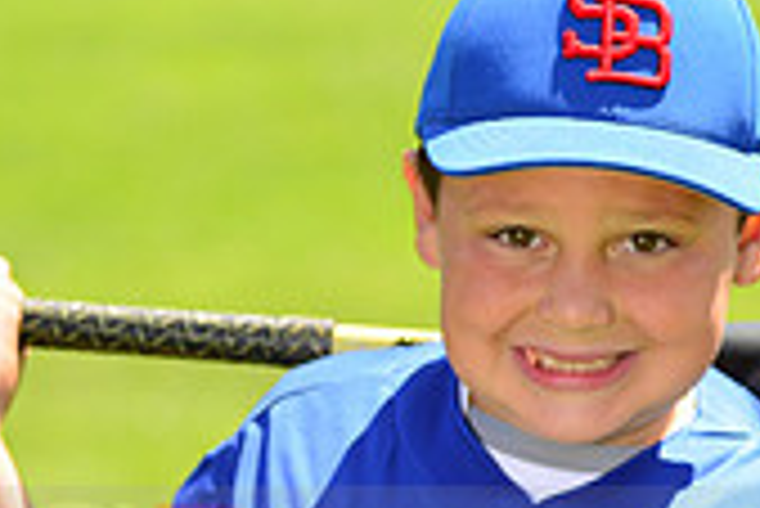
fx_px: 8409
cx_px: 603
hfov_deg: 5.2
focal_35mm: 398
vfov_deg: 3.5
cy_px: 546
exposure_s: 1/250
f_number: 5
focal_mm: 116
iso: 100
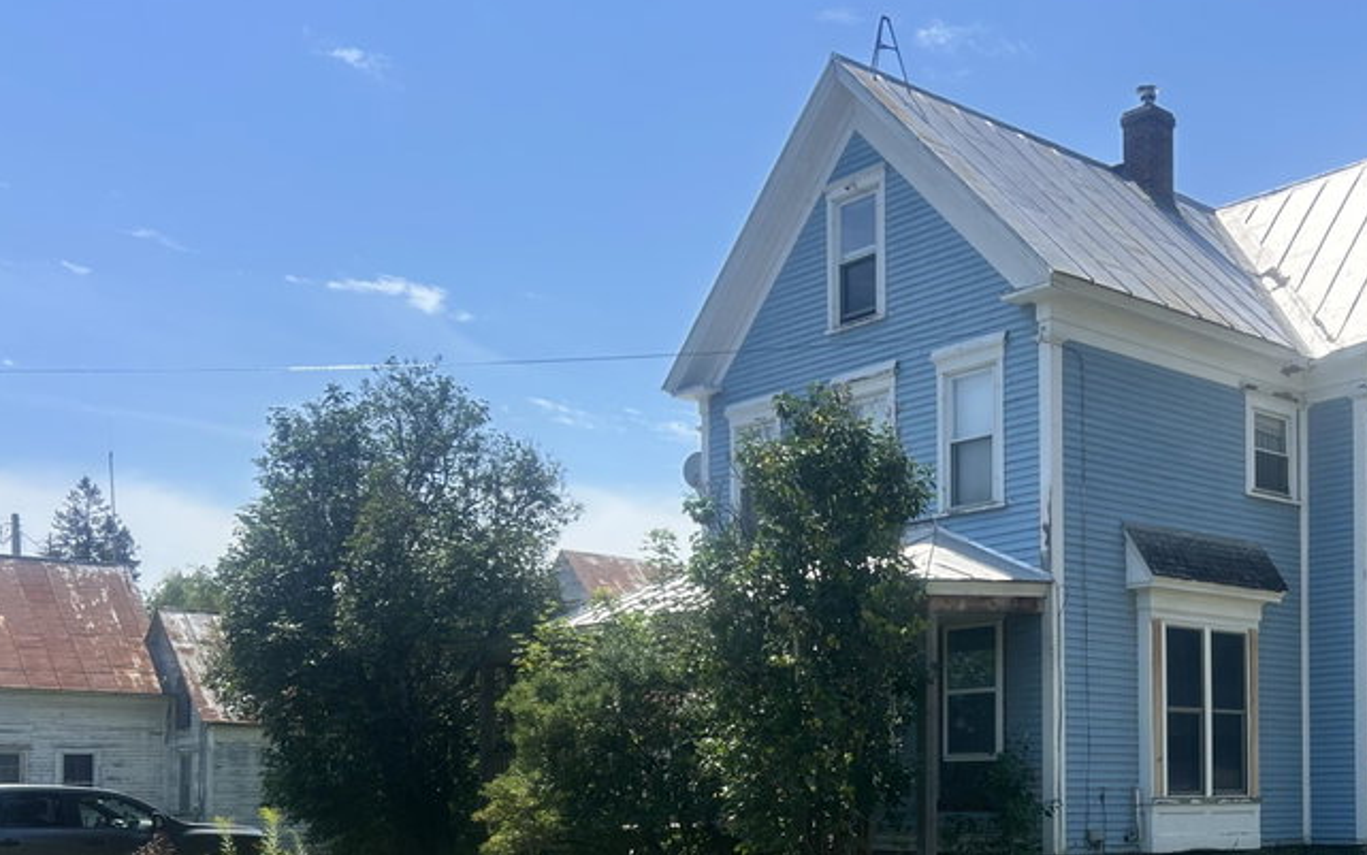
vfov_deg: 28.2
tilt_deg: +1.1
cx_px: 1054
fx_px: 1640
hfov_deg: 43.5
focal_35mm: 44
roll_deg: +0.5
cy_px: 753
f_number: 1.5
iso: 50
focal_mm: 5.7
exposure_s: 1/3077
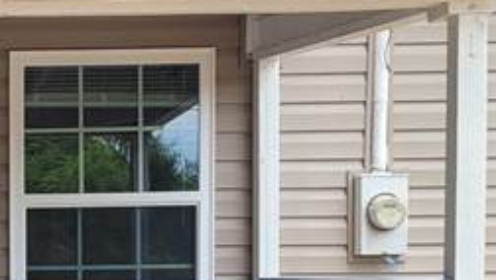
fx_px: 1513
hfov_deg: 17.0
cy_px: 353
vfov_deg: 10.4
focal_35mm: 115
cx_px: -220
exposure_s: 1/594
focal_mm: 5.4
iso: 40
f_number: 1.8
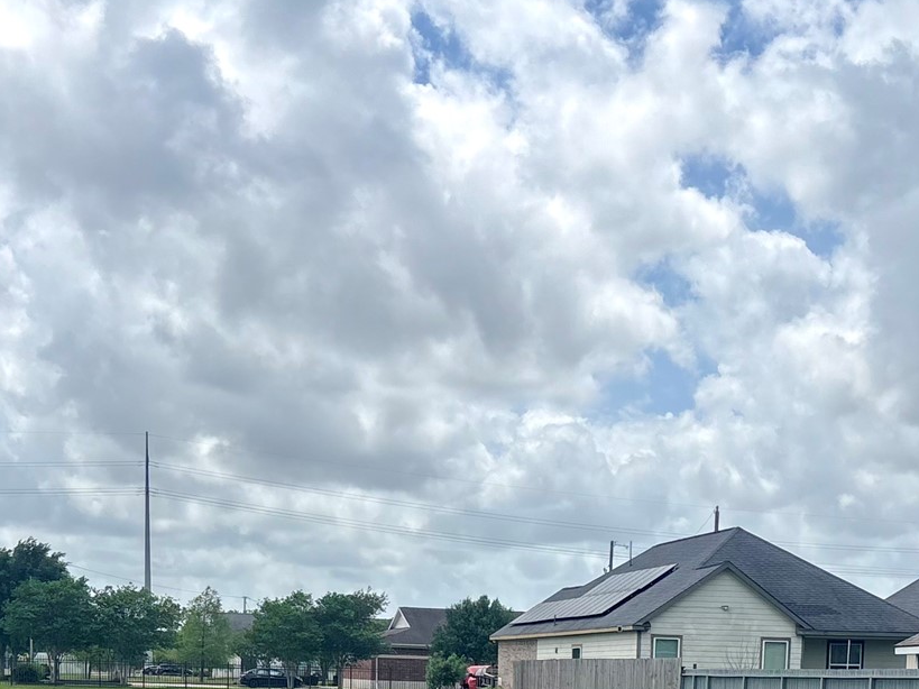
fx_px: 1725
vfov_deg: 20.9
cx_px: 573
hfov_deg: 29.7
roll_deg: -0.4
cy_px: 848
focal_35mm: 65
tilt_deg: -4.6
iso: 50
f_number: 1.6
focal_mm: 5.96
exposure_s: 1/4950
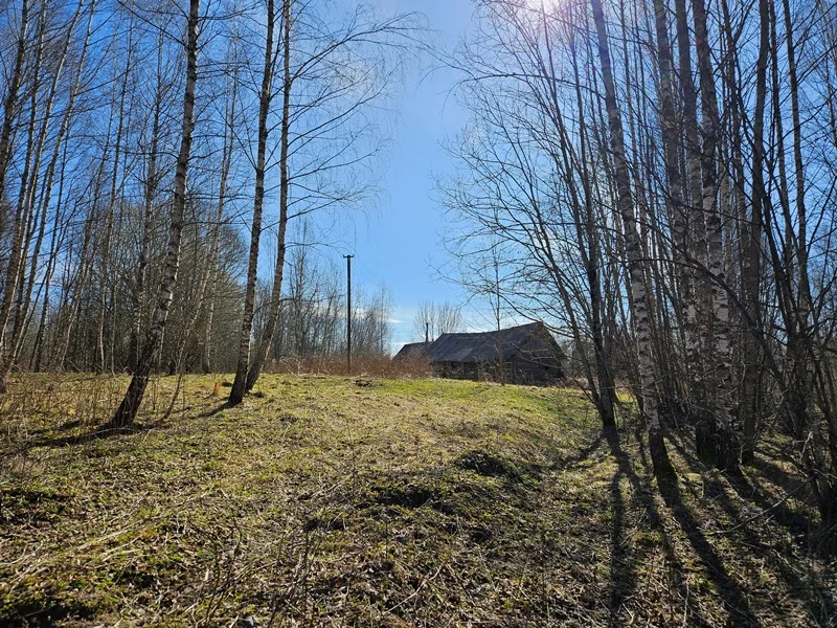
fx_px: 556
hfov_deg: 73.9
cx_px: 418
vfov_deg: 58.9
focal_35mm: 23
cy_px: 314
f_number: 1.8
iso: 25
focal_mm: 5.4
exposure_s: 1/2169
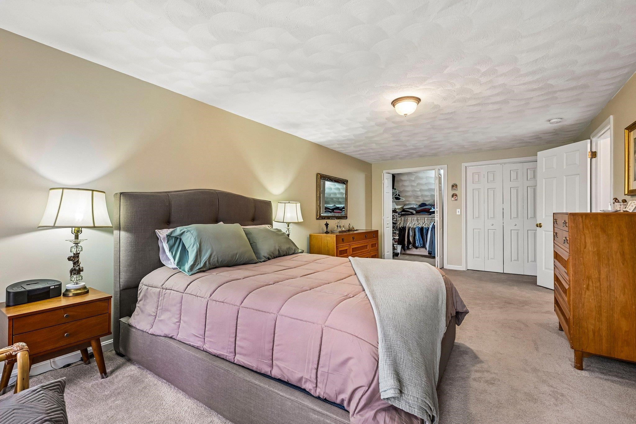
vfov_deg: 73.7
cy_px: 212
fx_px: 283
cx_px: 318
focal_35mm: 16
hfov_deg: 96.7
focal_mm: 16
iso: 400
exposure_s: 1/8
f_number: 8
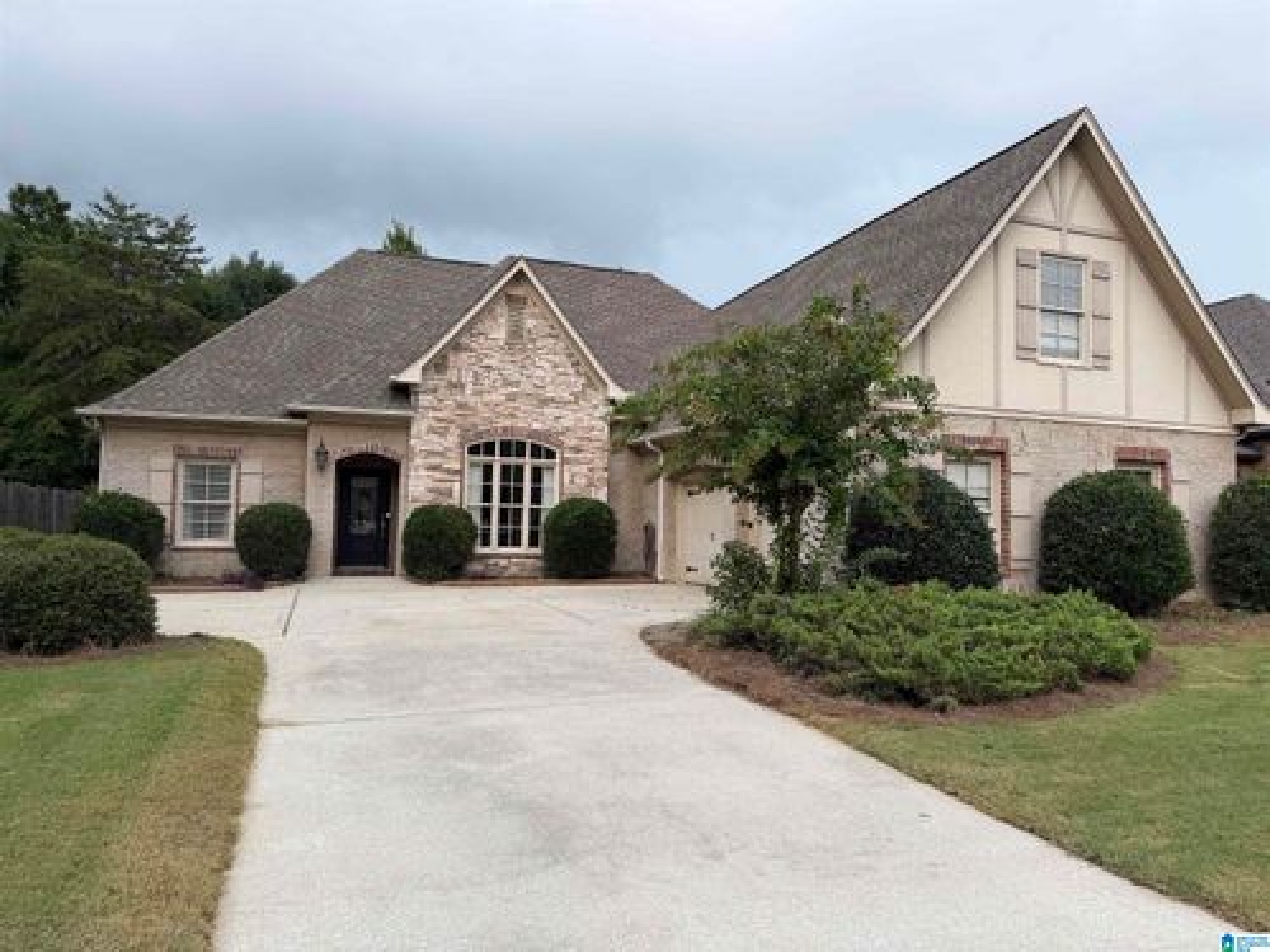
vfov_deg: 56.8
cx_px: 635
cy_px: 476
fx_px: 881
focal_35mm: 24
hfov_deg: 71.6
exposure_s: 1/440
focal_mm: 6.76
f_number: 1.78
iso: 80
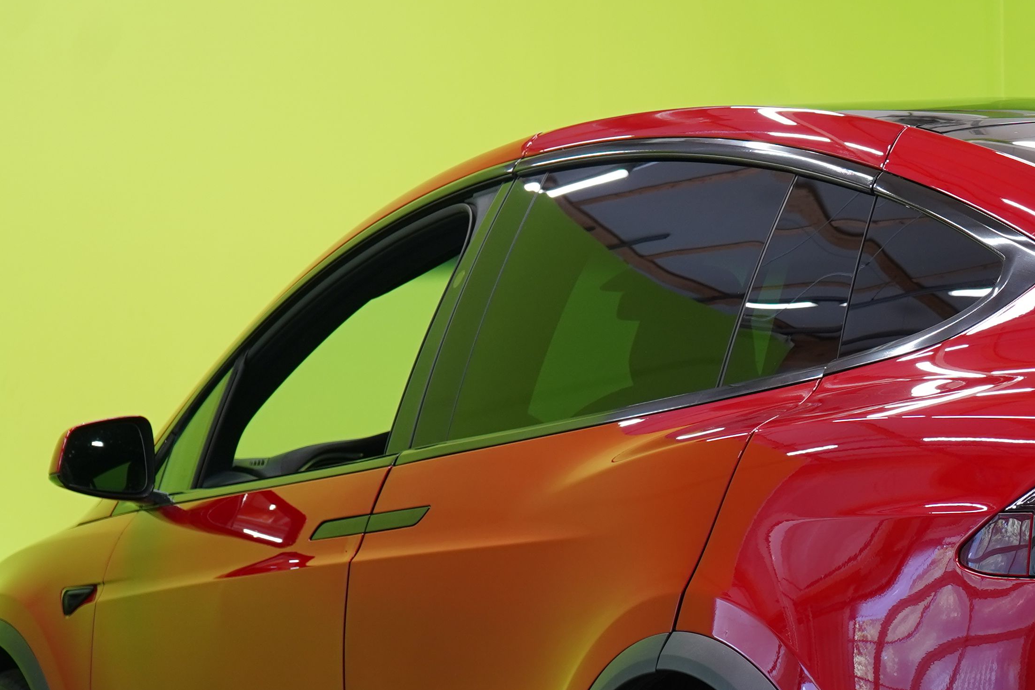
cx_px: 1058
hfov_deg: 15.3
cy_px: 606
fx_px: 3766
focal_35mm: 131
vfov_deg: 10.4
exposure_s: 1/30
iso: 400
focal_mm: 48
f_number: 4.5
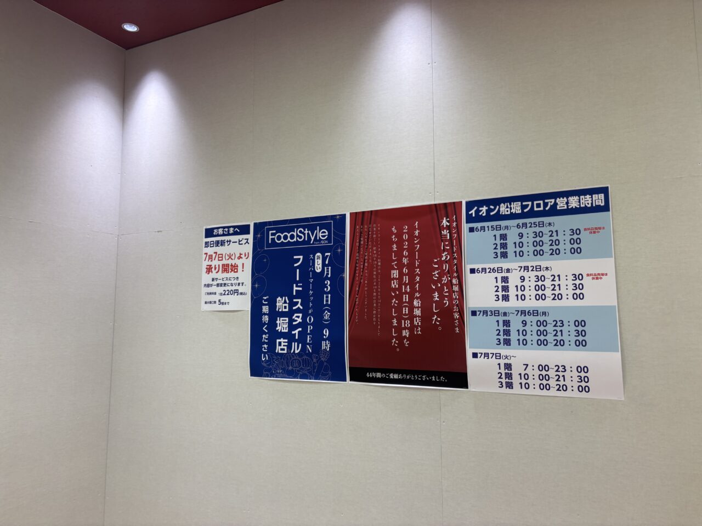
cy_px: 263
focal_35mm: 26
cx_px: 351
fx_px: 527
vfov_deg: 53.1
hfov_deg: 67.3
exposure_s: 1/122
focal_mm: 5.96
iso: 40
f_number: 1.6
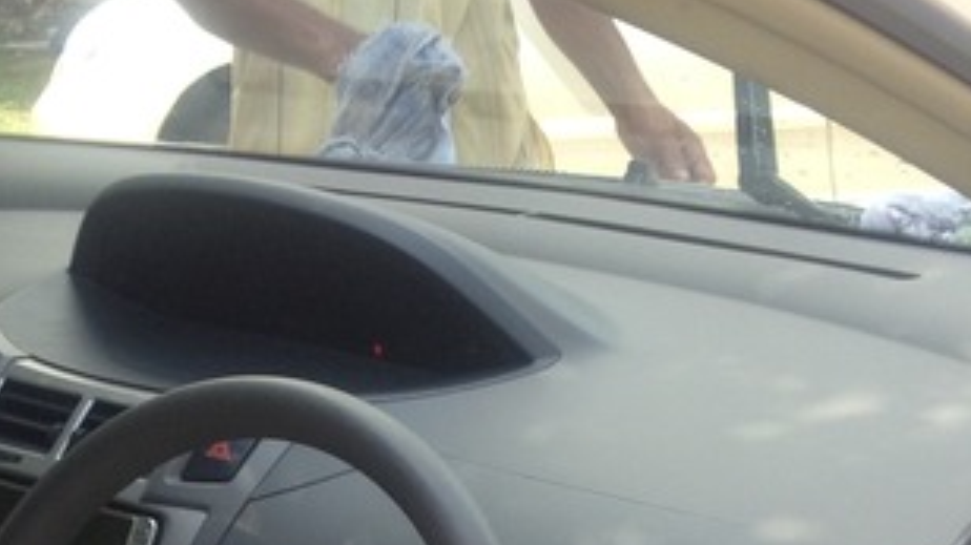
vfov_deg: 11.5
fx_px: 2548
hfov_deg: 21.6
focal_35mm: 99
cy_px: 926
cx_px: 492
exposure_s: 1/148
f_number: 2.4
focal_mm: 4.28
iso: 64
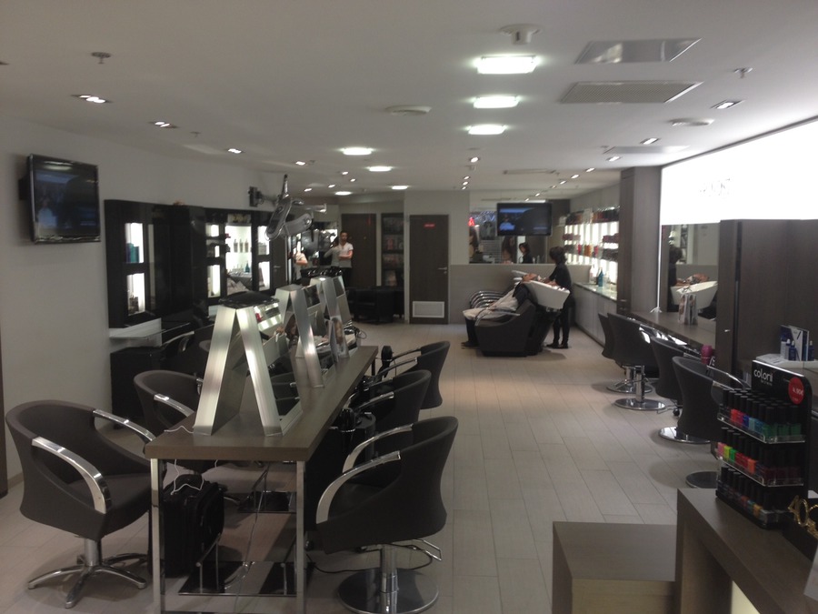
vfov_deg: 40.7
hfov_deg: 52.6
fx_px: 827
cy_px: 307
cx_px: 409
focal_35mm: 35
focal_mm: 4.28
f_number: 2.4
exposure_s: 1/30
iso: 50
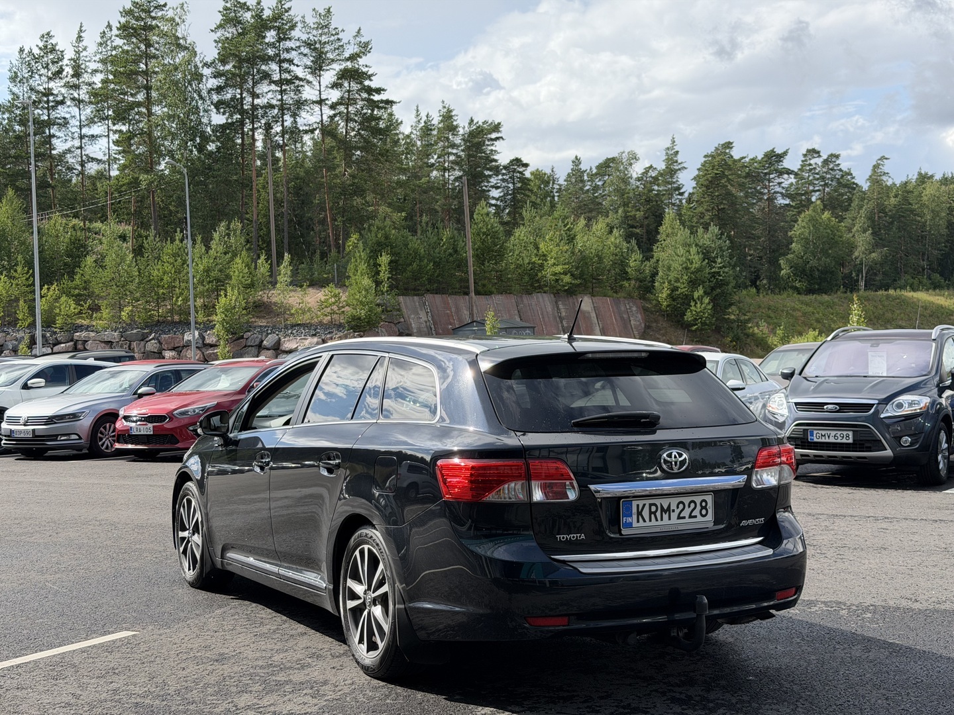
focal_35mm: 48
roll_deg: +1.3
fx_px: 1323
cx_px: 477
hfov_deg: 39.7
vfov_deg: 30.3
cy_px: 358
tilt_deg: -0.9
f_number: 1.78
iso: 64
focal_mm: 6.76
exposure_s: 1/2342
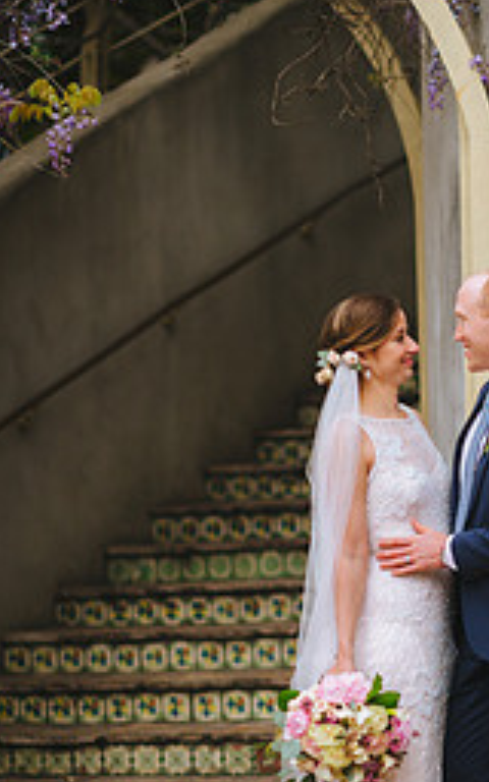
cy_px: 425
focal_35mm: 152
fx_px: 3241
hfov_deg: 8.6
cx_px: 442
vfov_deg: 13.8
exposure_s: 1/2000
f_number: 2
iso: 400
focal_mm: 85
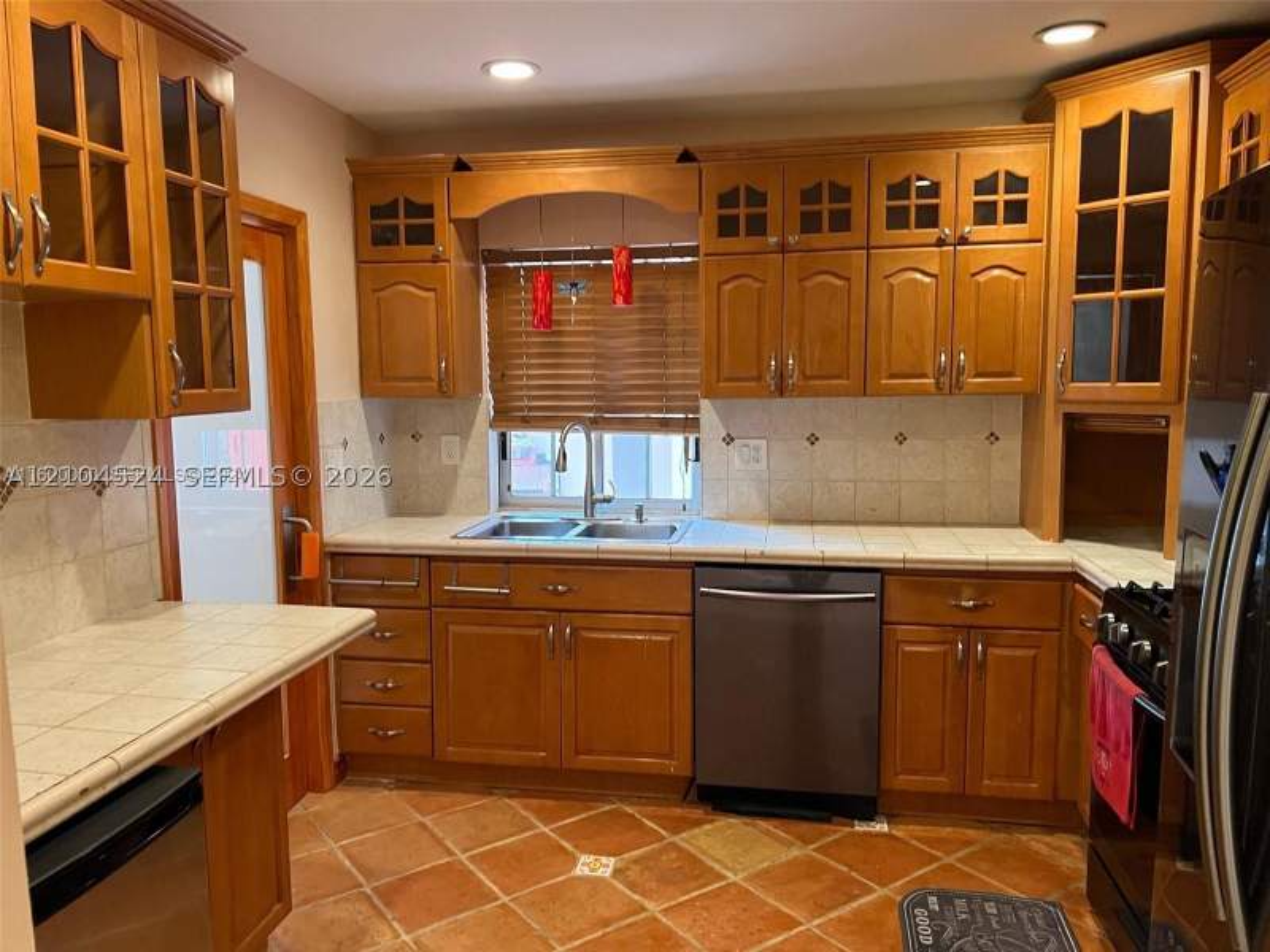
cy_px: 476
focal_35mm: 26
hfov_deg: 67.3
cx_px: 635
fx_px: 954
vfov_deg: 53.1
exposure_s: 1/60
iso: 500
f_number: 1.5
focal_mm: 5.7
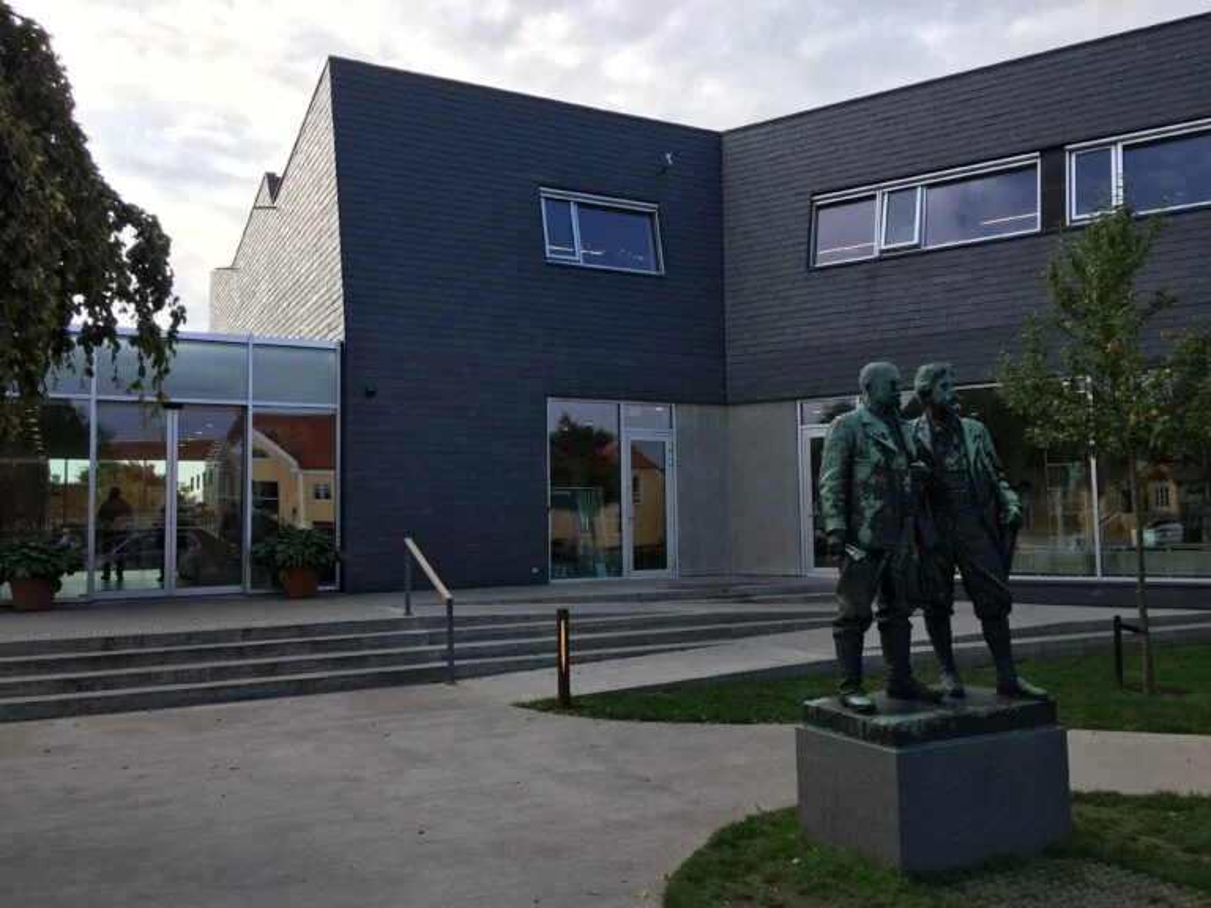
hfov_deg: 61.7
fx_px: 1015
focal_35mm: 29
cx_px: 606
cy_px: 454
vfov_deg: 48.2
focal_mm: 4.15
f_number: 2.2
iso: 25
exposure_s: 1/827
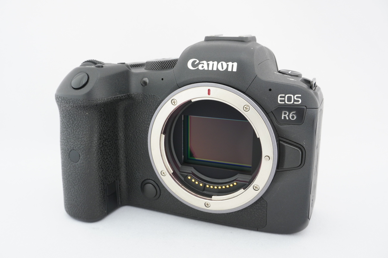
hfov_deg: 53.2
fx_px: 388
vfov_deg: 36.8
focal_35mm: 36
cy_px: 129
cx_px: 194
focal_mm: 24
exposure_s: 1/1.6
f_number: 11
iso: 400
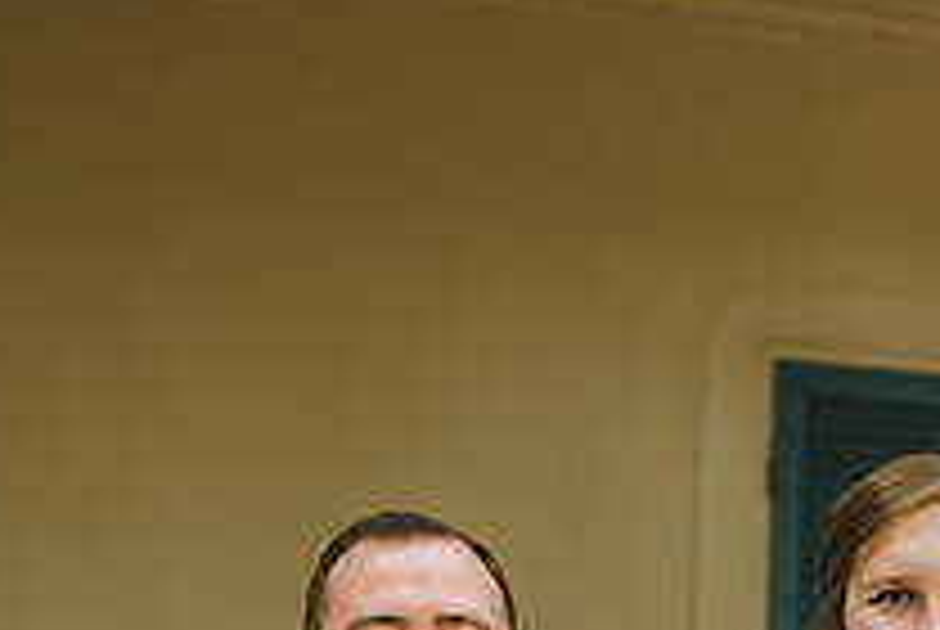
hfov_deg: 20.1
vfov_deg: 13.6
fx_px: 2536
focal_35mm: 97
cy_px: 817
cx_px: 1025
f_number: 2
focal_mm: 35
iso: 80
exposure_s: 1/800
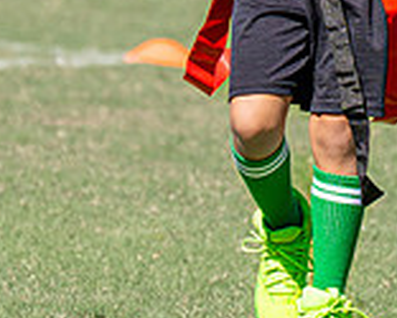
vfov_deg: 1.9
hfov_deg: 2.3
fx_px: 9770
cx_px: 302
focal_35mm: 831
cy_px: -258
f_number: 2.8
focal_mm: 129
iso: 200
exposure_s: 1/4000
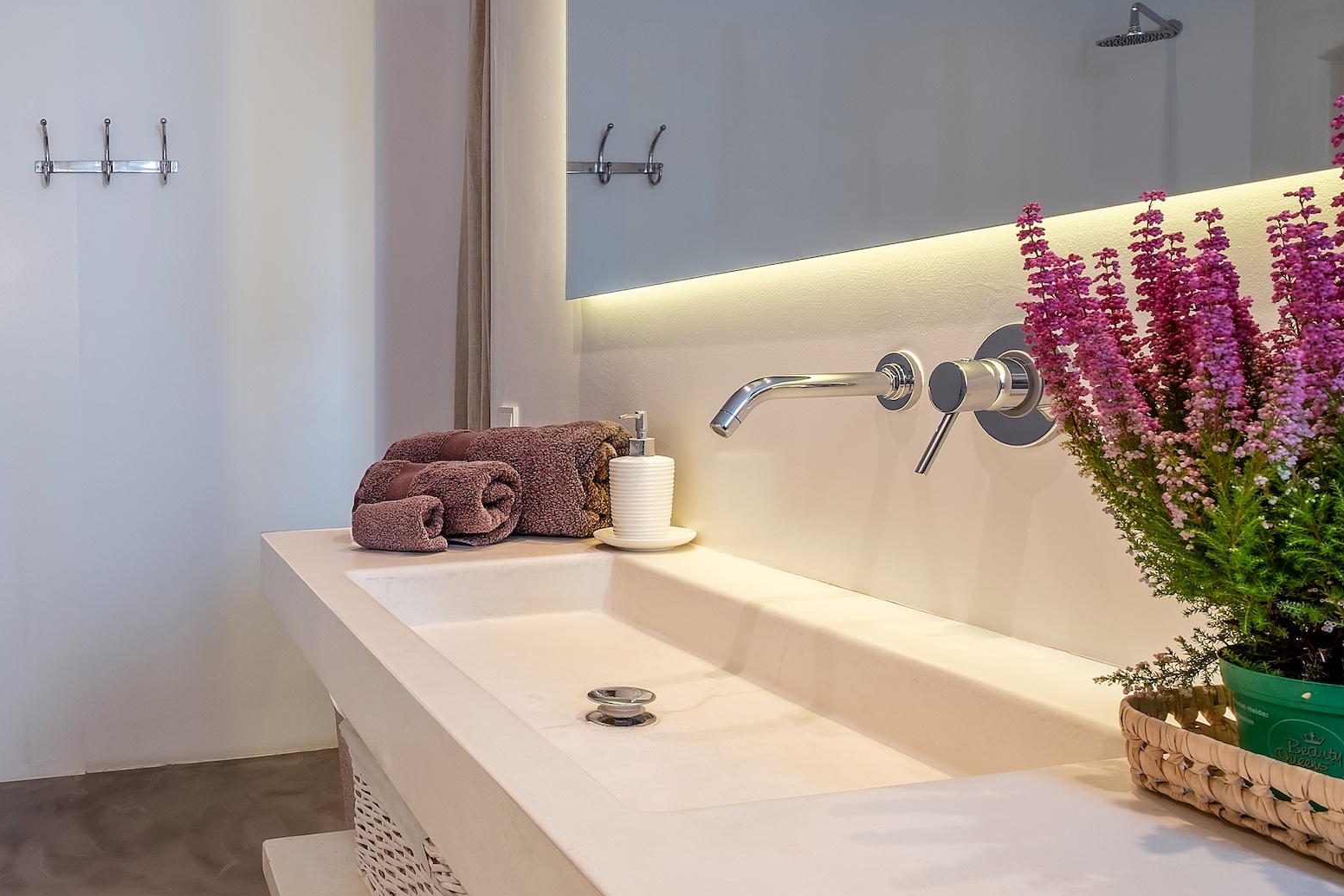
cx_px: 305
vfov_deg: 44.8
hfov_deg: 59.5
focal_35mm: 29
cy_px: 374
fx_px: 1083
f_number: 10
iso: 200
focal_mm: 12
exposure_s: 1/7
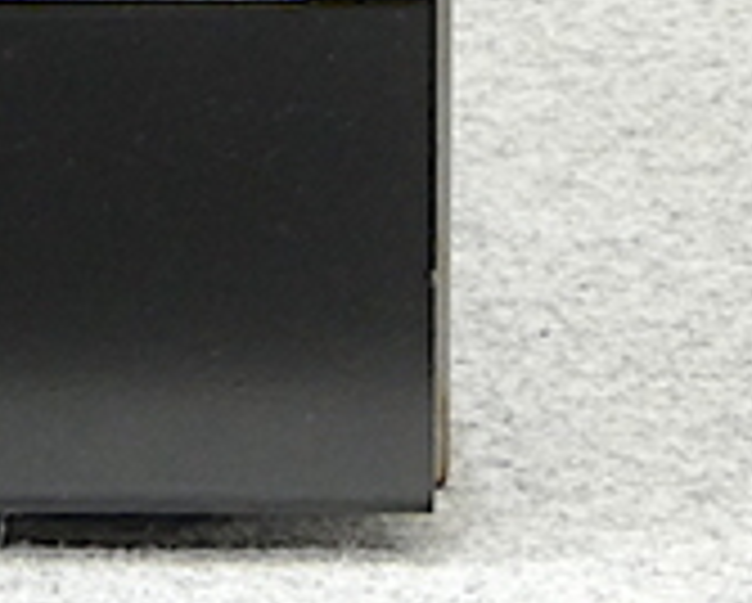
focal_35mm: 800
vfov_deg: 1.9
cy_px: -742
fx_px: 17826
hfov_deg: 2.4
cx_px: -1283
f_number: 5.4
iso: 200
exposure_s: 1/2.5
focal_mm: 25.6
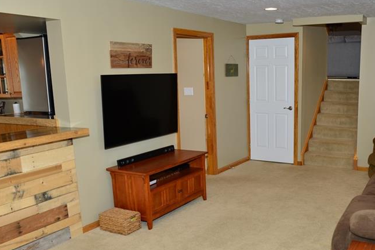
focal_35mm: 38
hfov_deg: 50.2
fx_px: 396
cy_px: 169
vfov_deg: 34.7
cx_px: 234
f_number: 5
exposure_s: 1/60
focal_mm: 24
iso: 200
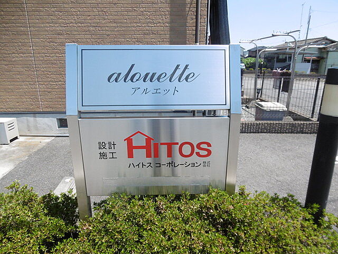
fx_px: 234
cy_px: 127
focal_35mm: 24
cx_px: 169
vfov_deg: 56.8
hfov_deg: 71.6
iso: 100
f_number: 3.1
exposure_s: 1/800
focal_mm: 4.3
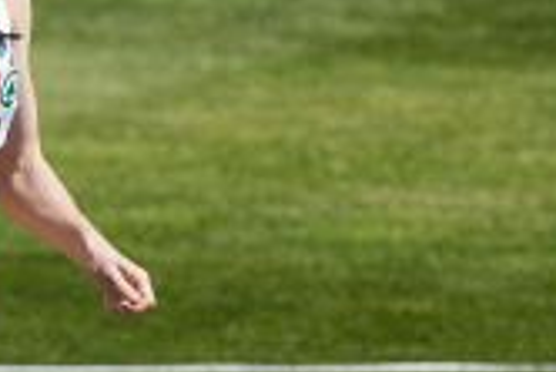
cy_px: 357
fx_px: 25644
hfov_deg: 1.2
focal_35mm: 1659
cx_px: -188
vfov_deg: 0.8
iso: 200
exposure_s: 1/1600
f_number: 4.5
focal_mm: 276
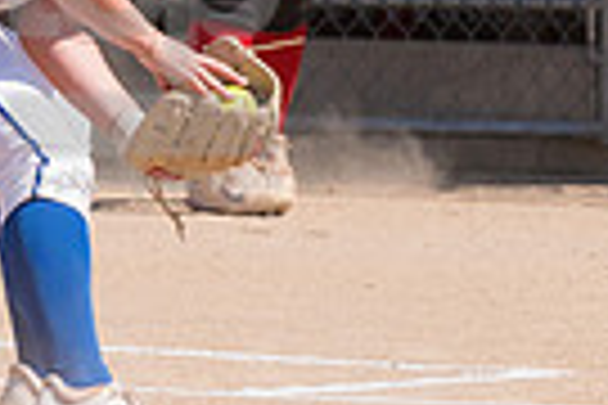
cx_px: 144
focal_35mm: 968
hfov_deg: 2.1
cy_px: 36
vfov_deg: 1.4
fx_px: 16347
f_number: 5.6
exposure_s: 1/1600
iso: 250
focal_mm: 150
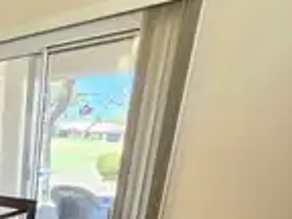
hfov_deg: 36.1
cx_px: -79
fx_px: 304
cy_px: 251
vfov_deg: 33.5
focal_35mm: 36
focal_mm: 2.2
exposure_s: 1/60.2
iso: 100
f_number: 2.2
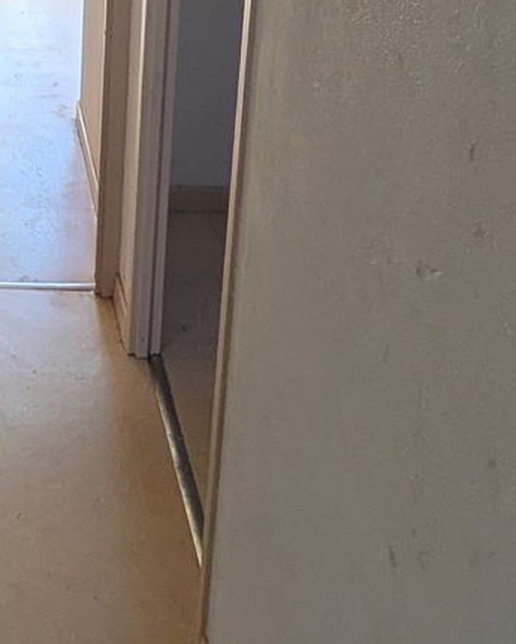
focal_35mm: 65
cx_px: -111
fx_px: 1240
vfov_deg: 27.8
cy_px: 39
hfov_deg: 21.7
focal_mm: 1.83
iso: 65
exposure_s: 1/167
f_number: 2.2
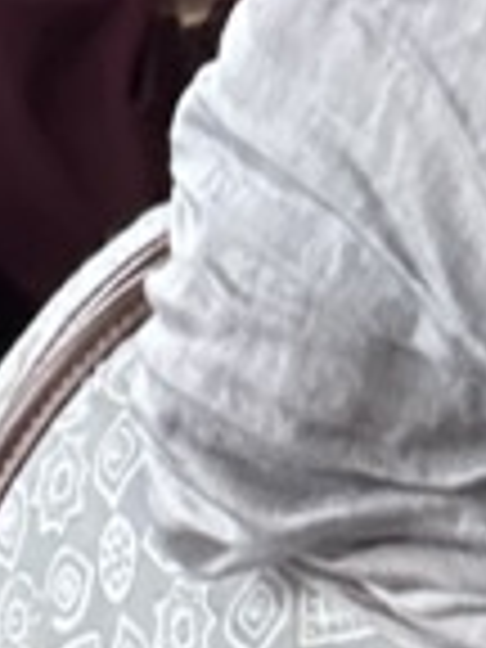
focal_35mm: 214
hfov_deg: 6.7
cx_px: -477
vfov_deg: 8.5
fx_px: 4006
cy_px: -837
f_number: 1.9
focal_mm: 2.69
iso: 80
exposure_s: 1/110
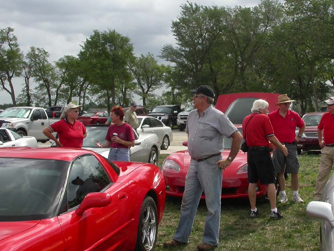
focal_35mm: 51
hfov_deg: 37.3
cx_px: 203
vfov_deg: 28.5
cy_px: 108
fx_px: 492
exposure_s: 1/283
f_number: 6.7
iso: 100
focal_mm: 7.85
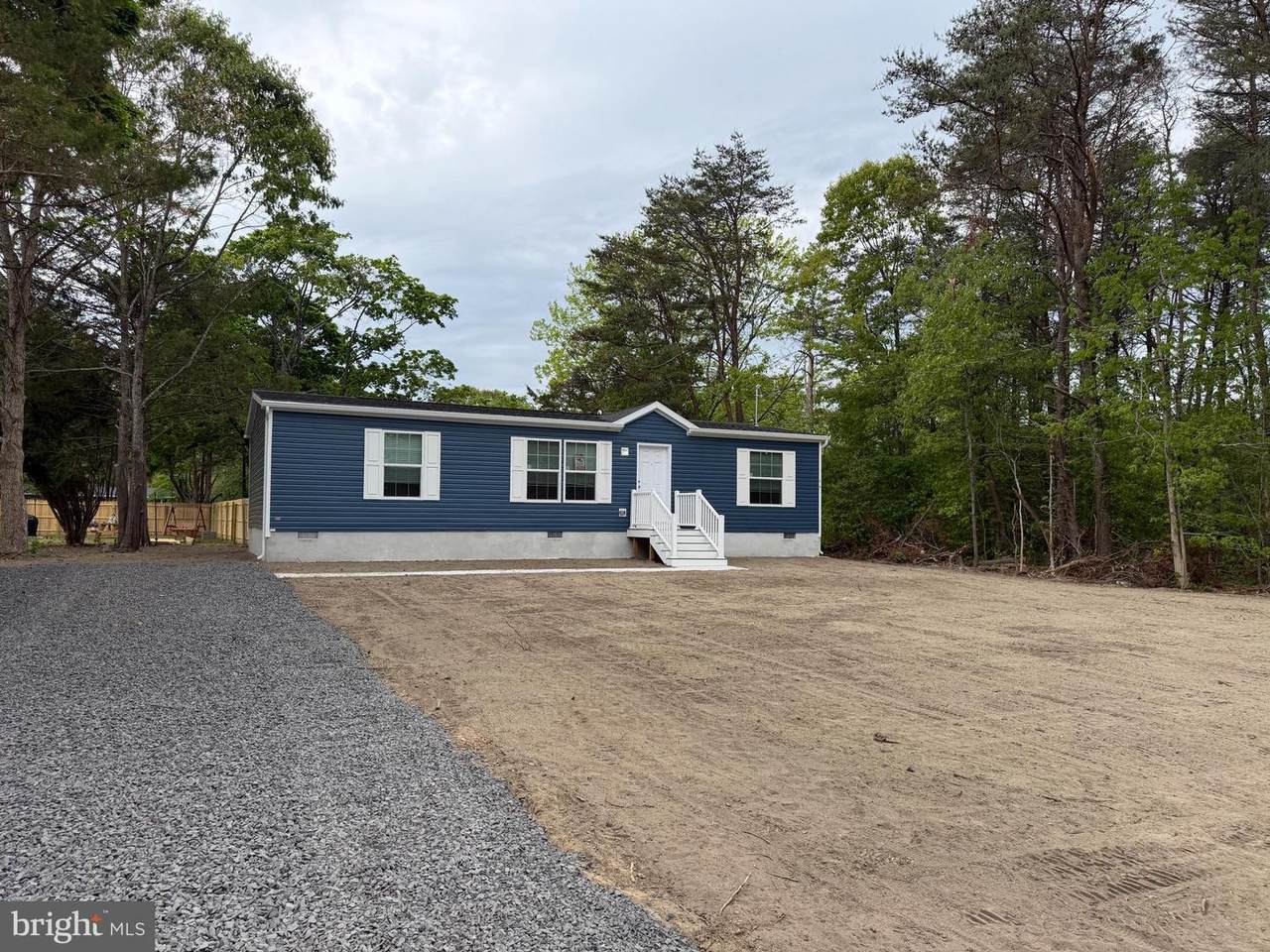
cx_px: 635
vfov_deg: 56.8
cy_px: 476
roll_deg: -1.2
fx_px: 881
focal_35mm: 24
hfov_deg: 71.6
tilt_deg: +2.8
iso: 100
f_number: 1.78
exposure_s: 1/3759
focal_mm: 6.76
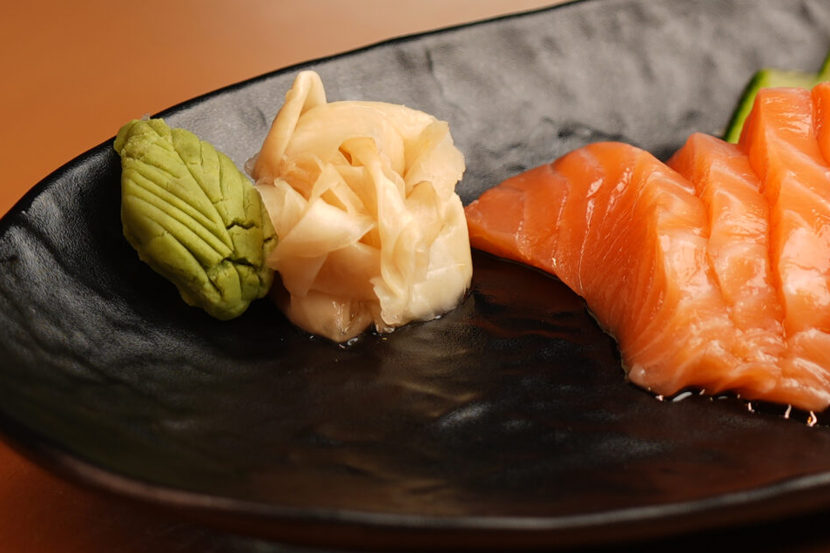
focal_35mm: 129
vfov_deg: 10.6
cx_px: 664
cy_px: 95
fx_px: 2973
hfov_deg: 15.8
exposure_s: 1/63.7
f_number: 2.8
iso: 64
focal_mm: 48
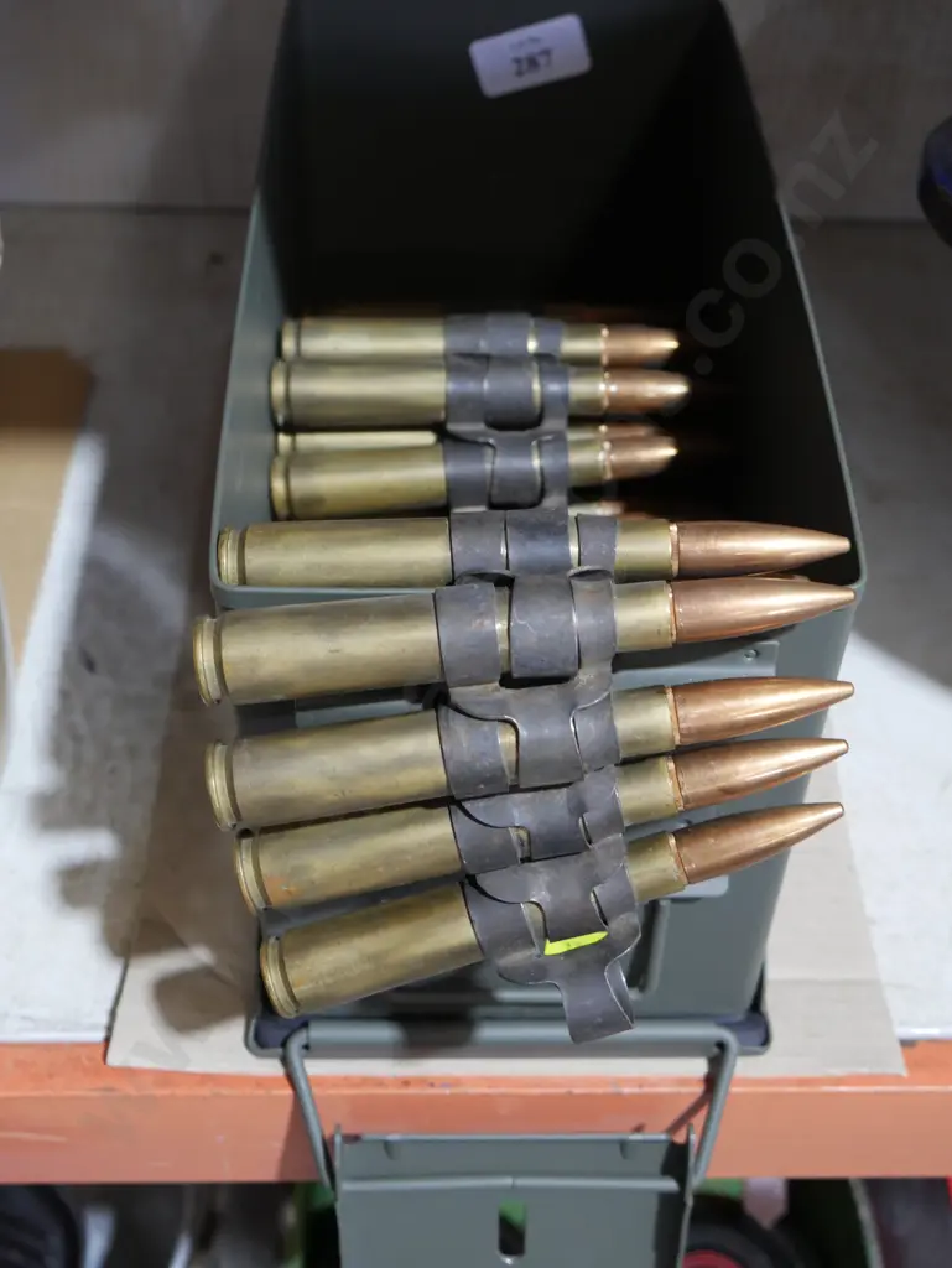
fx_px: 1685
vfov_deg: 41.2
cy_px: 634
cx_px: 476
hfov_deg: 31.5
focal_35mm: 46
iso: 1000
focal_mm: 23
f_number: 5.1
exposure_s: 1/60
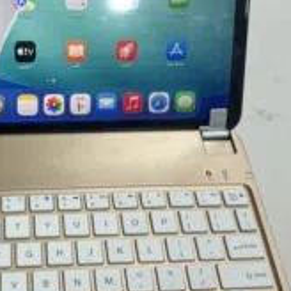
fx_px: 533
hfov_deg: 29.7
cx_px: 50
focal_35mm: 56
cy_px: 154
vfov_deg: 30.6
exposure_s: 1/100
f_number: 1.5
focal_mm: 5.7
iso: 80
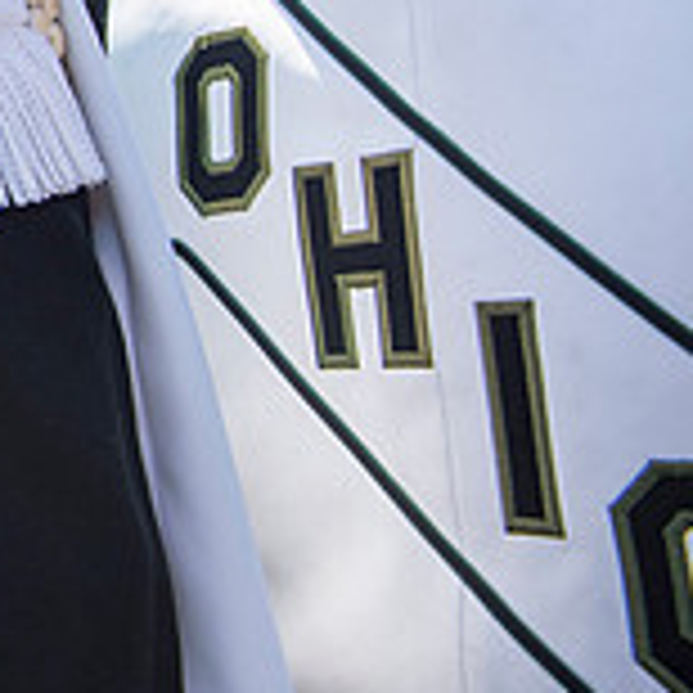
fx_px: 1744
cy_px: -151
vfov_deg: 20.9
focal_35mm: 77
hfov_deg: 17.9
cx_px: -558
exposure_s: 1/500
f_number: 5.6
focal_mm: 24
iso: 200
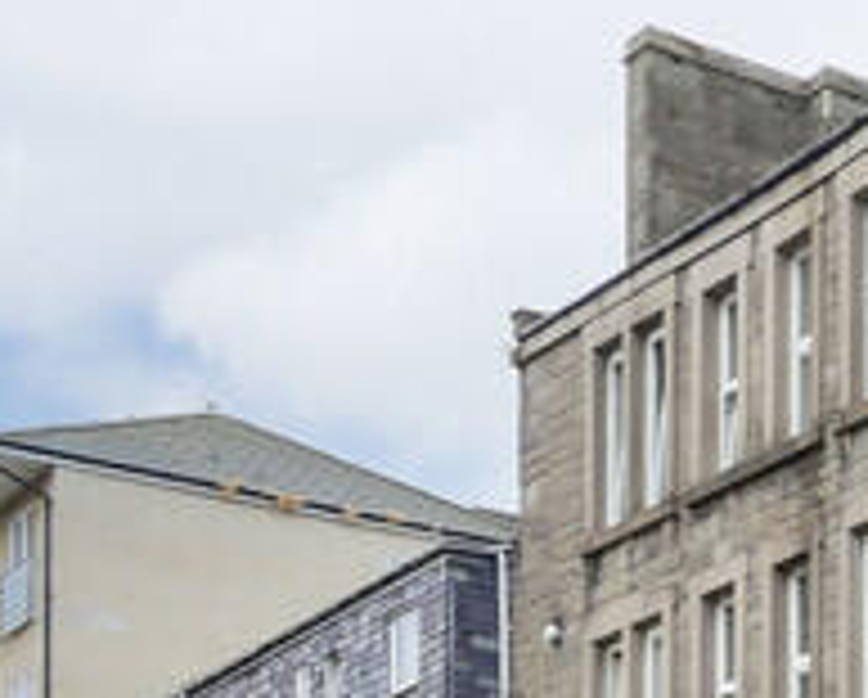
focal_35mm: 93
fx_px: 2393
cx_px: 1754
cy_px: 703
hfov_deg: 15.9
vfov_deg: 16.2
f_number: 5.6
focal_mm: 9
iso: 200
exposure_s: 1/250
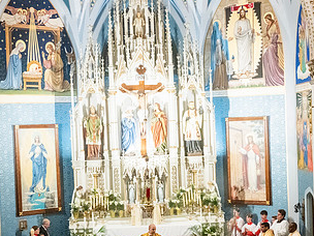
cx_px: 198
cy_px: 178
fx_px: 798
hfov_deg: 22.2
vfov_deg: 16.7
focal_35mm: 88
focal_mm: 48
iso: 5000
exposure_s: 1/60
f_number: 14
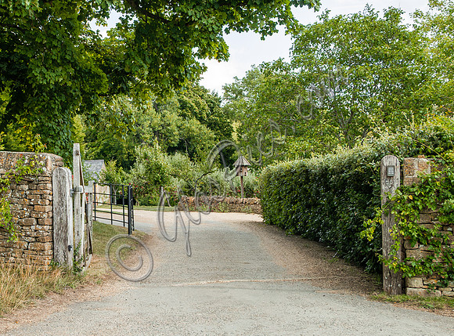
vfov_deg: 22.4
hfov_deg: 29.5
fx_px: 845
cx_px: 97
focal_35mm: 65
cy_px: 205
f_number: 5.6
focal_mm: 15.9
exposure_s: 1/250
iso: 200
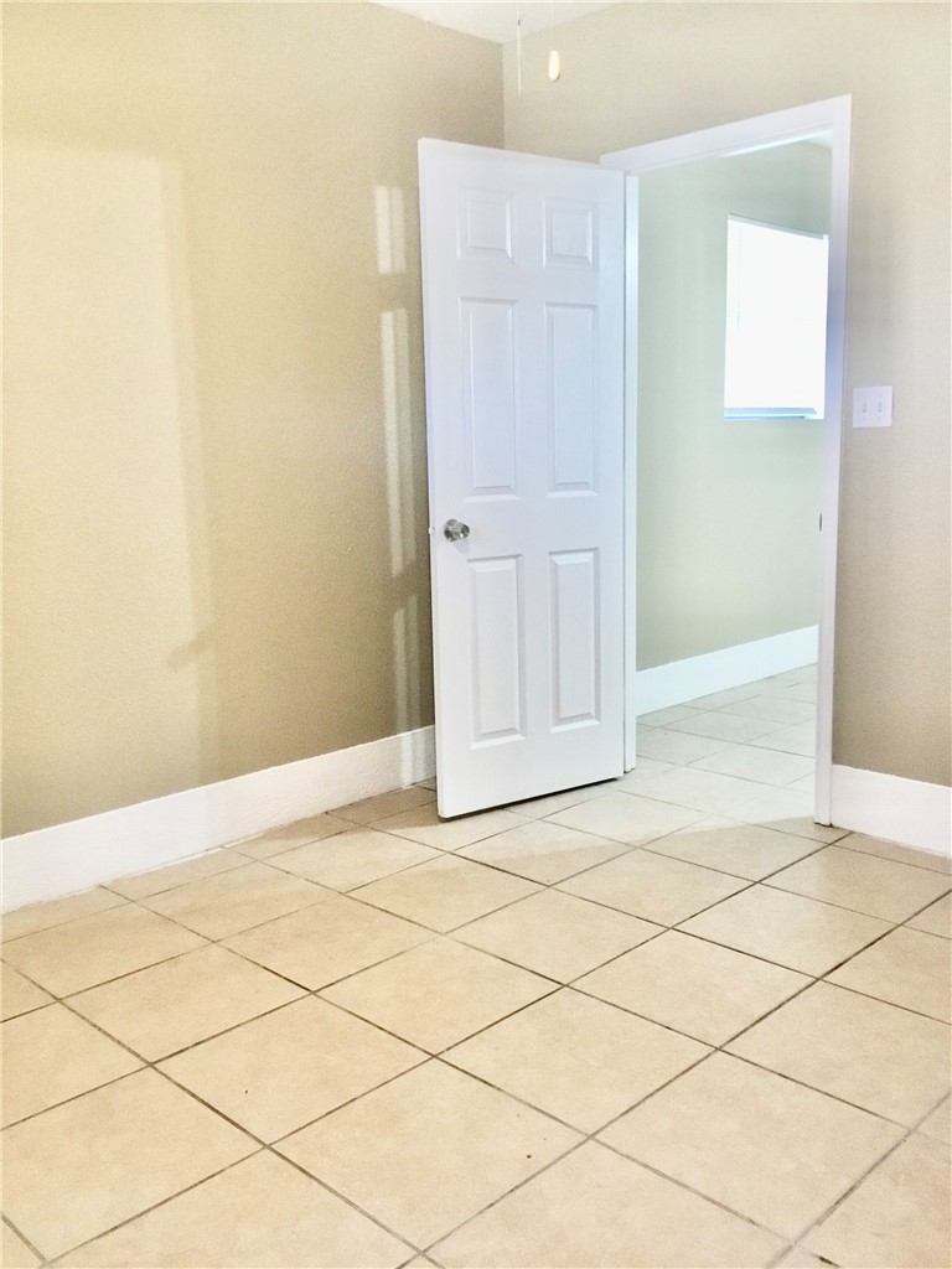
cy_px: 634
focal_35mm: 31
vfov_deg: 58.4
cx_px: 476
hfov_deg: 45.4
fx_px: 1137
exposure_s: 1/30
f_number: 2.4
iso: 160
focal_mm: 3.3
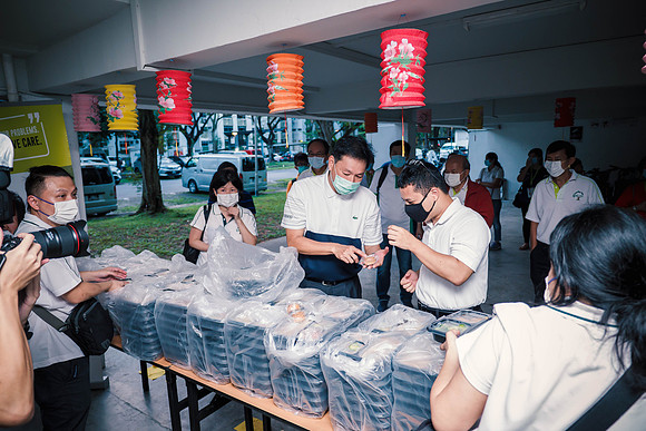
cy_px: 216
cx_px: 323
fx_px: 411
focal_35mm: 23
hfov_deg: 76.4
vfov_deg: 55.4
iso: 800
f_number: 1.8
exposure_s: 1/125
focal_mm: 11
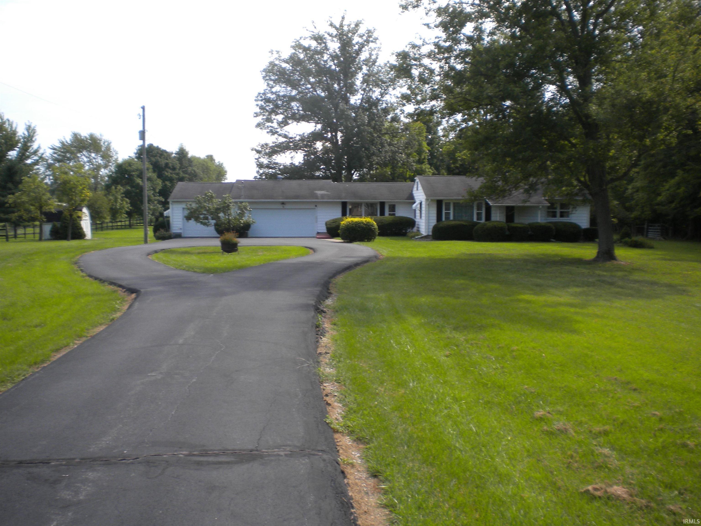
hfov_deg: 52.6
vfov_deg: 40.7
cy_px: 263
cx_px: 350
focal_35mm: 35
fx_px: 709
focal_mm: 6.3
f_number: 4.6
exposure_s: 1/229
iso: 80
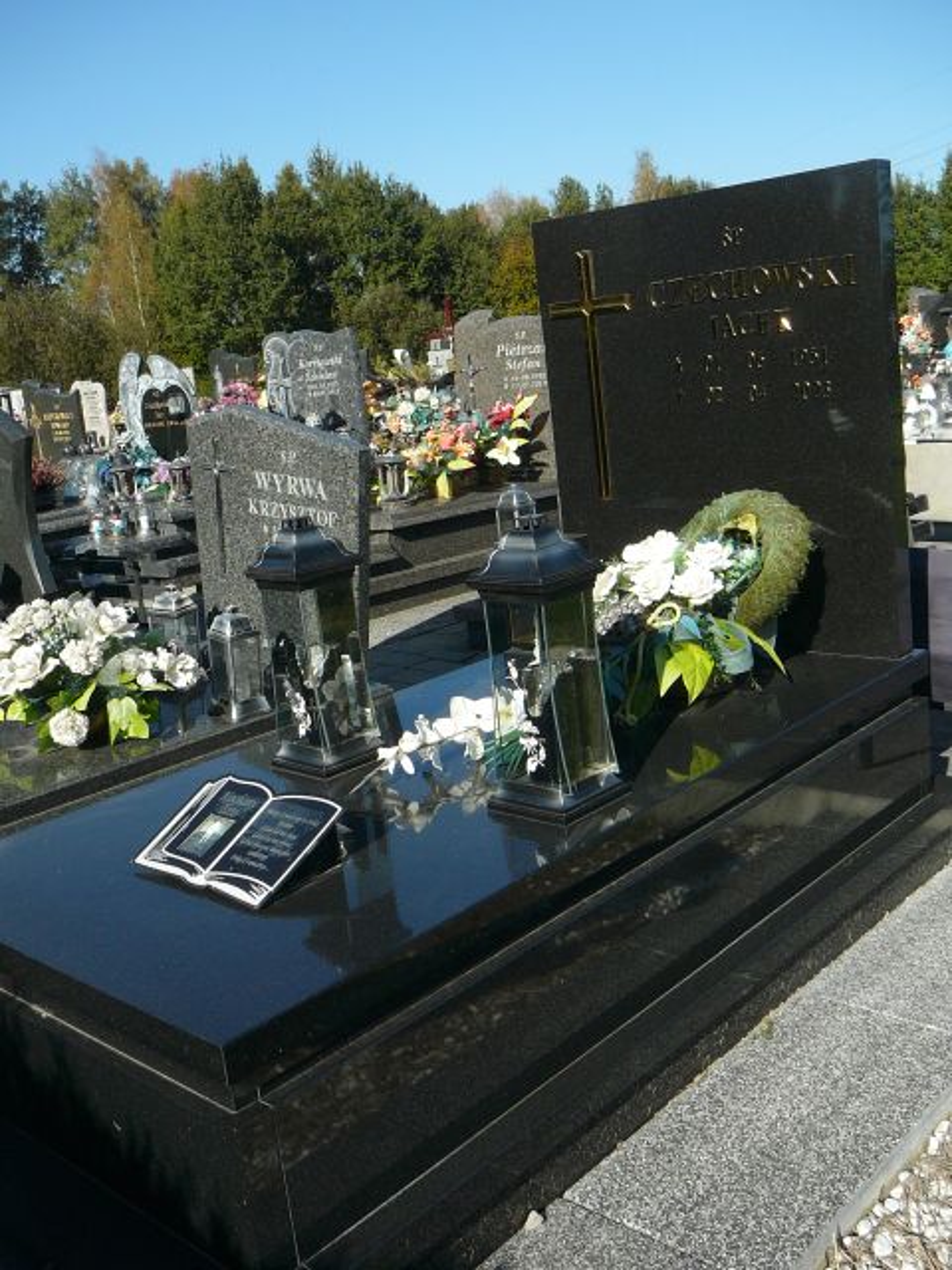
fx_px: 1283
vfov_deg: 52.6
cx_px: 476
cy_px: 635
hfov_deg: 40.7
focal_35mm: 35
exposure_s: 1/400
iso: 80
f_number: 5
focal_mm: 5.2
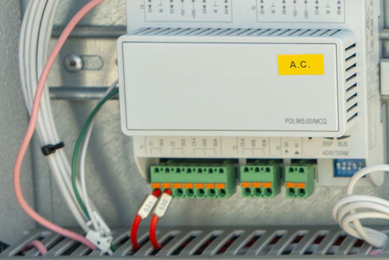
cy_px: 166
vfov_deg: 9.5
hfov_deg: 12.9
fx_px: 1567
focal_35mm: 145
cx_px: 693
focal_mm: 37
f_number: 5
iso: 100
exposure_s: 1/100
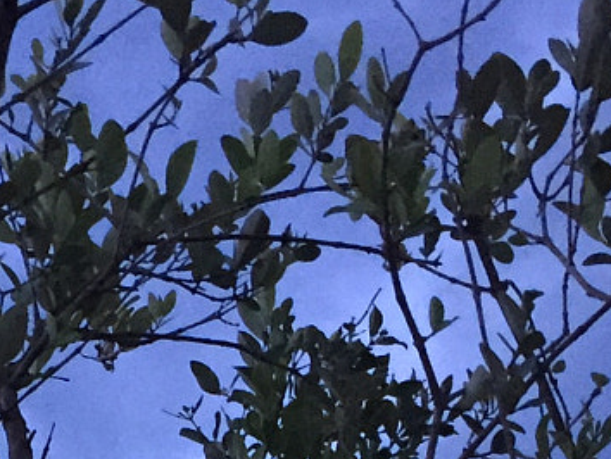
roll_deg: +1.9
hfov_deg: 14.8
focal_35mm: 131
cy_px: 1015
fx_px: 2314
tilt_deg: +17.6
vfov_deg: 10.2
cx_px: 24
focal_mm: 4.15
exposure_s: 1/15
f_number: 2.2
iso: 250
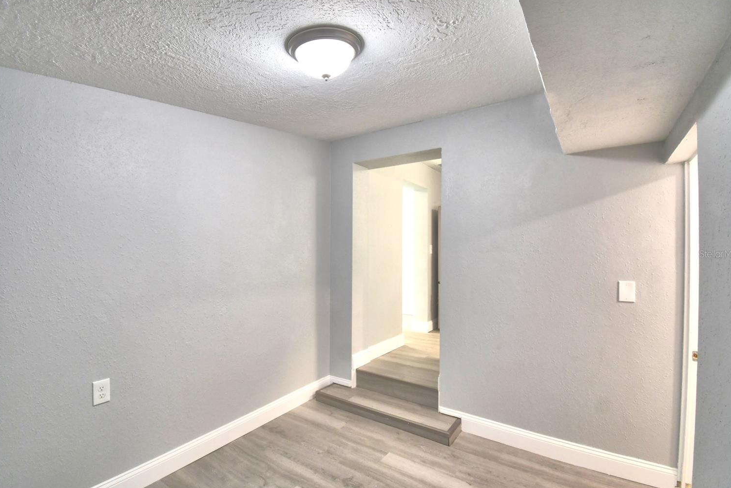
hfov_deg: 96.7
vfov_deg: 73.7
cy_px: 254
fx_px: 325
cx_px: 353
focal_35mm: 16
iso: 400
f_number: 4.5
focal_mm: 10
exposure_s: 1/40
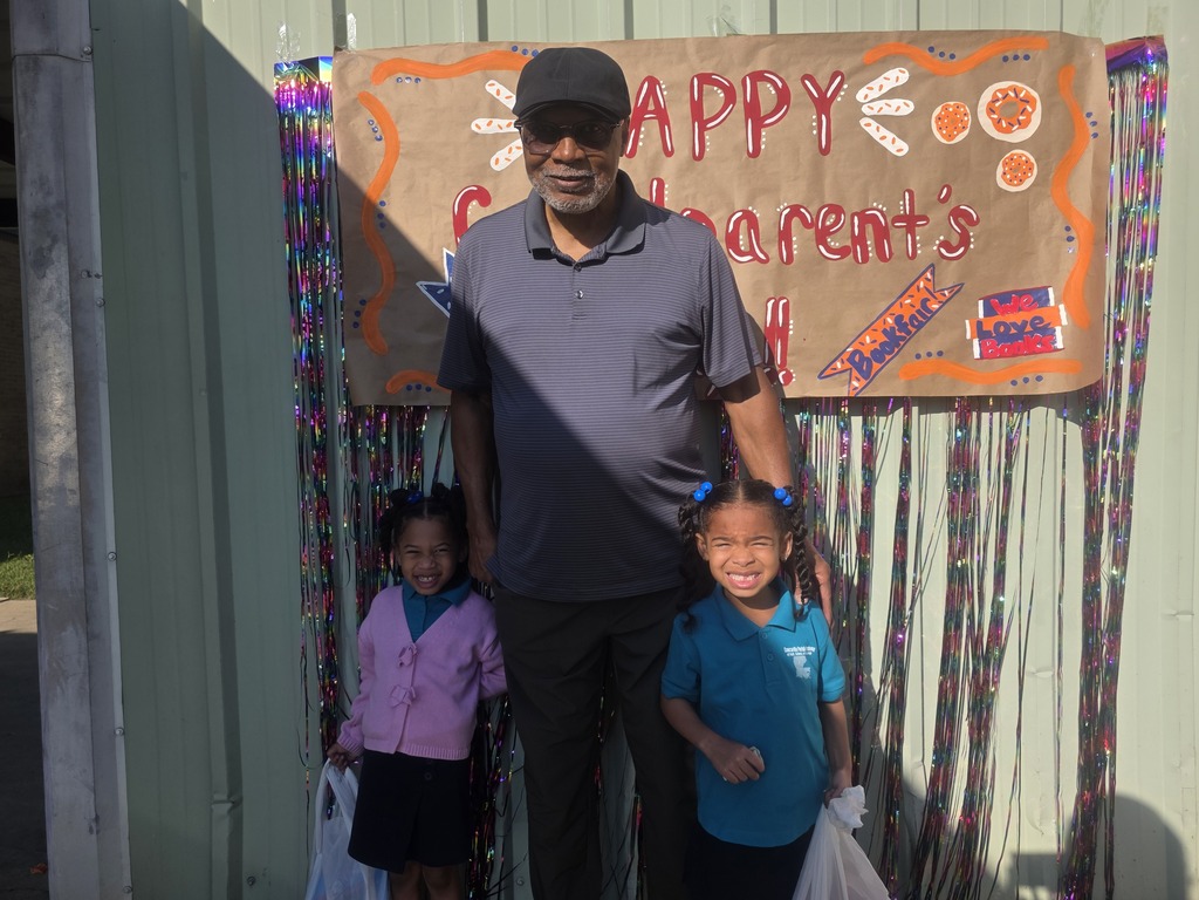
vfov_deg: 58.9
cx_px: 600
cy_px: 450
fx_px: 797
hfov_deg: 73.9
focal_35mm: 23
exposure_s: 1/6809
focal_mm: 6.3
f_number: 1.7
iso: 80
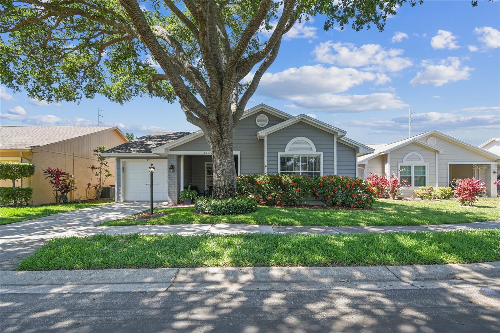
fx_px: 208
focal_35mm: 15
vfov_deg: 77.3
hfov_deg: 100.4
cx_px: 250
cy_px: 166
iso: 100
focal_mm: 10
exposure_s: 1/30
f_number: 7.1
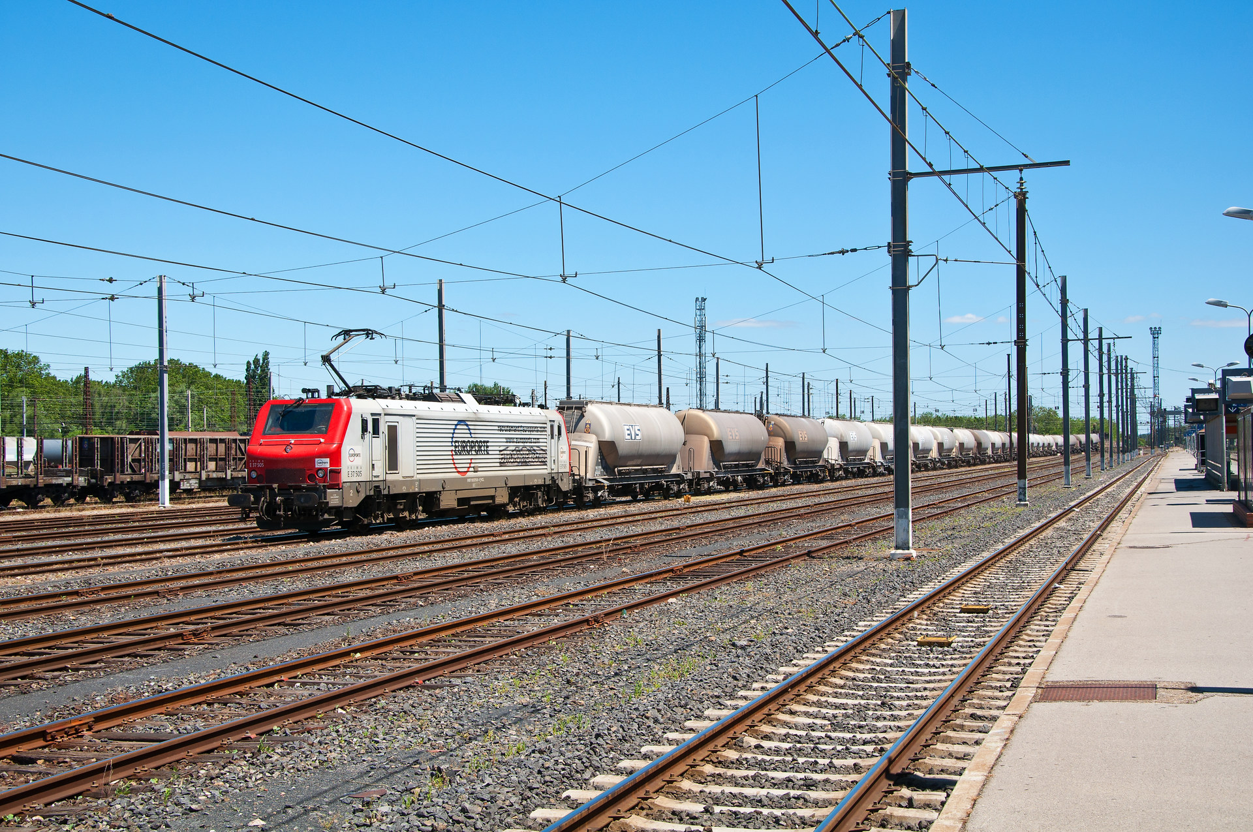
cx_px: 626
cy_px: 416
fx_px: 1669
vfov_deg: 28.0
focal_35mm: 48
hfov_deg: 41.2
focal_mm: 32
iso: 200
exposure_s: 1/500
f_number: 8
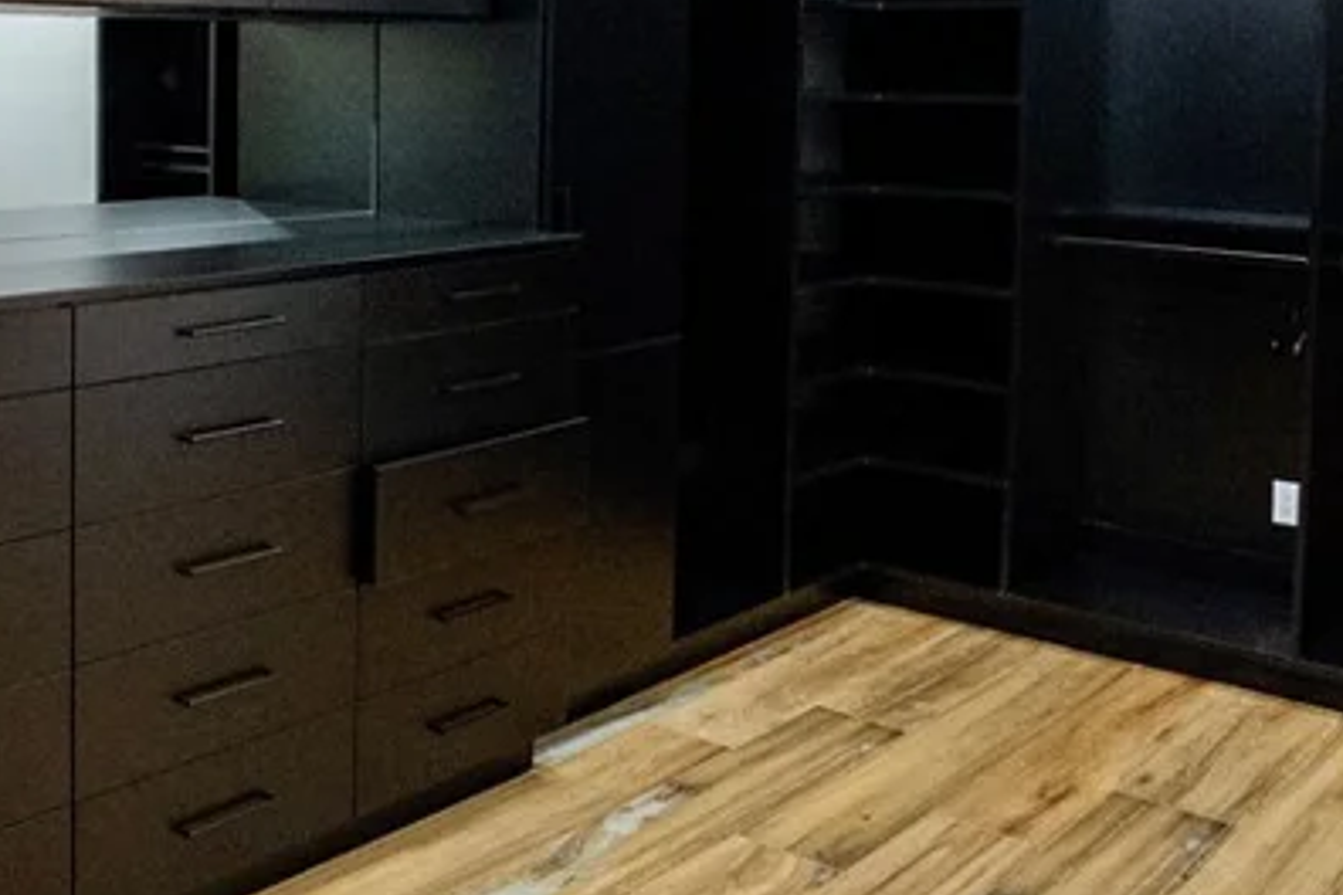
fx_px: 1641
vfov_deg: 29.4
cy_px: 117
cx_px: 441
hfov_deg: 43.8
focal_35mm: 44
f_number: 2.8
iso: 5000
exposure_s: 1/500
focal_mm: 17
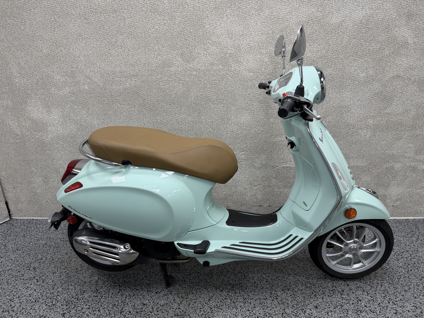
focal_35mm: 24
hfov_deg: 71.6
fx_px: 294
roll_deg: +1.8
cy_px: 159
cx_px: 212
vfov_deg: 56.8
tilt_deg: -19.8
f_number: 1.78
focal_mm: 6.76
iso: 100
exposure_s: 1/120
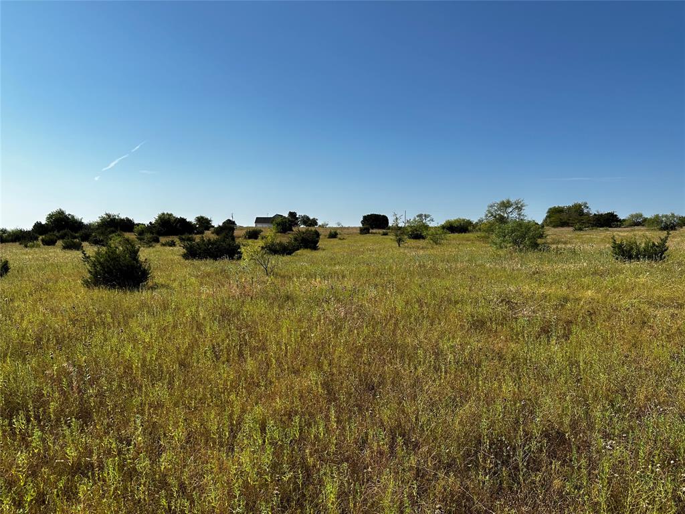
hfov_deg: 71.6
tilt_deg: -3.0
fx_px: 475
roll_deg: -0.3
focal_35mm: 24
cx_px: 342
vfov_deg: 56.8
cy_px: 257
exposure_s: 1/3597
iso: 80
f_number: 1.78
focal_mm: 6.86
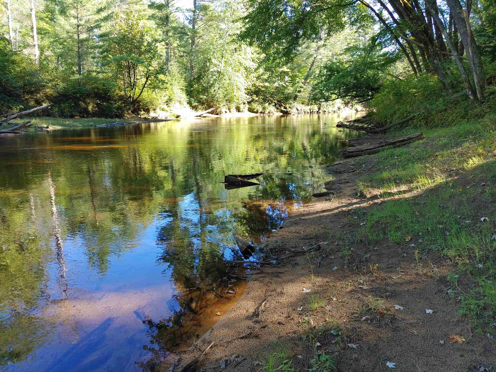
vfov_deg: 53.1
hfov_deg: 67.3
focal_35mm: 26
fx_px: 373
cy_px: 186
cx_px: 248
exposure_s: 1/120
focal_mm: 4.81
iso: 50
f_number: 1.8
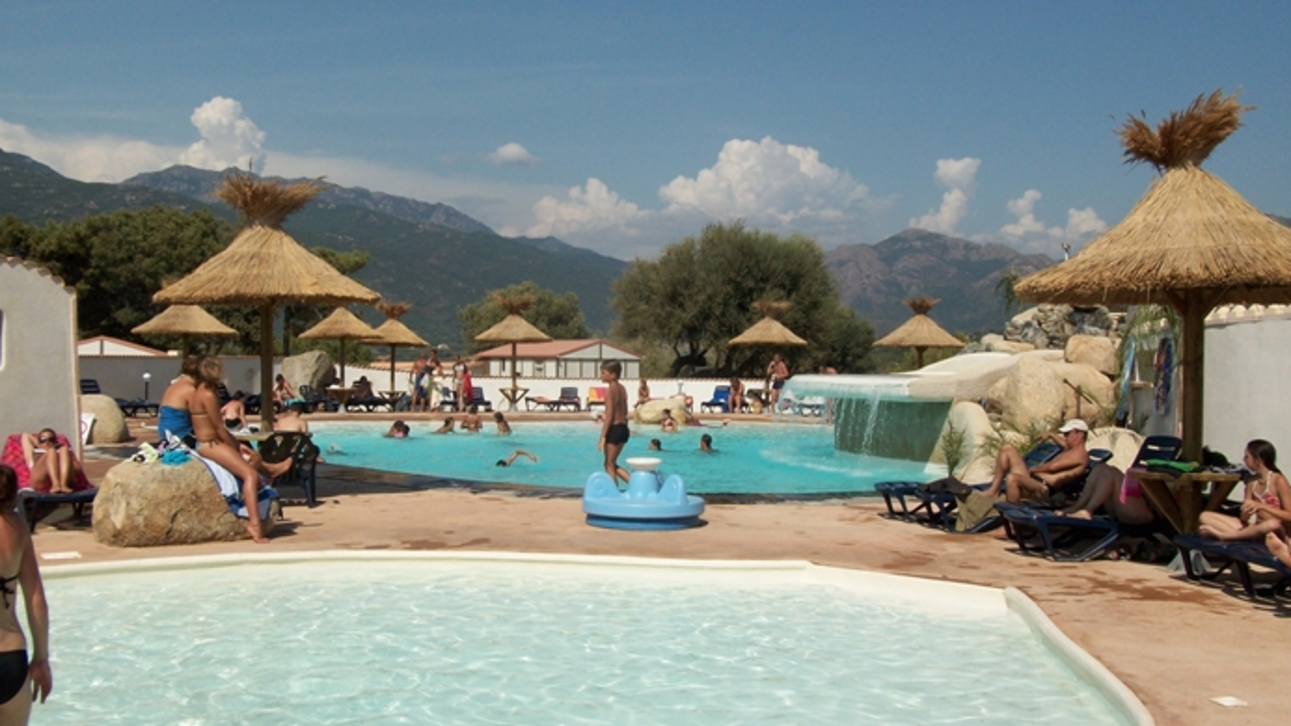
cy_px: 304
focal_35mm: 38
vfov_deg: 31.1
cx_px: 634
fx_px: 1301
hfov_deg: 52.8
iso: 64
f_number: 5.5
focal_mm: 5.7
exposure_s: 1/638
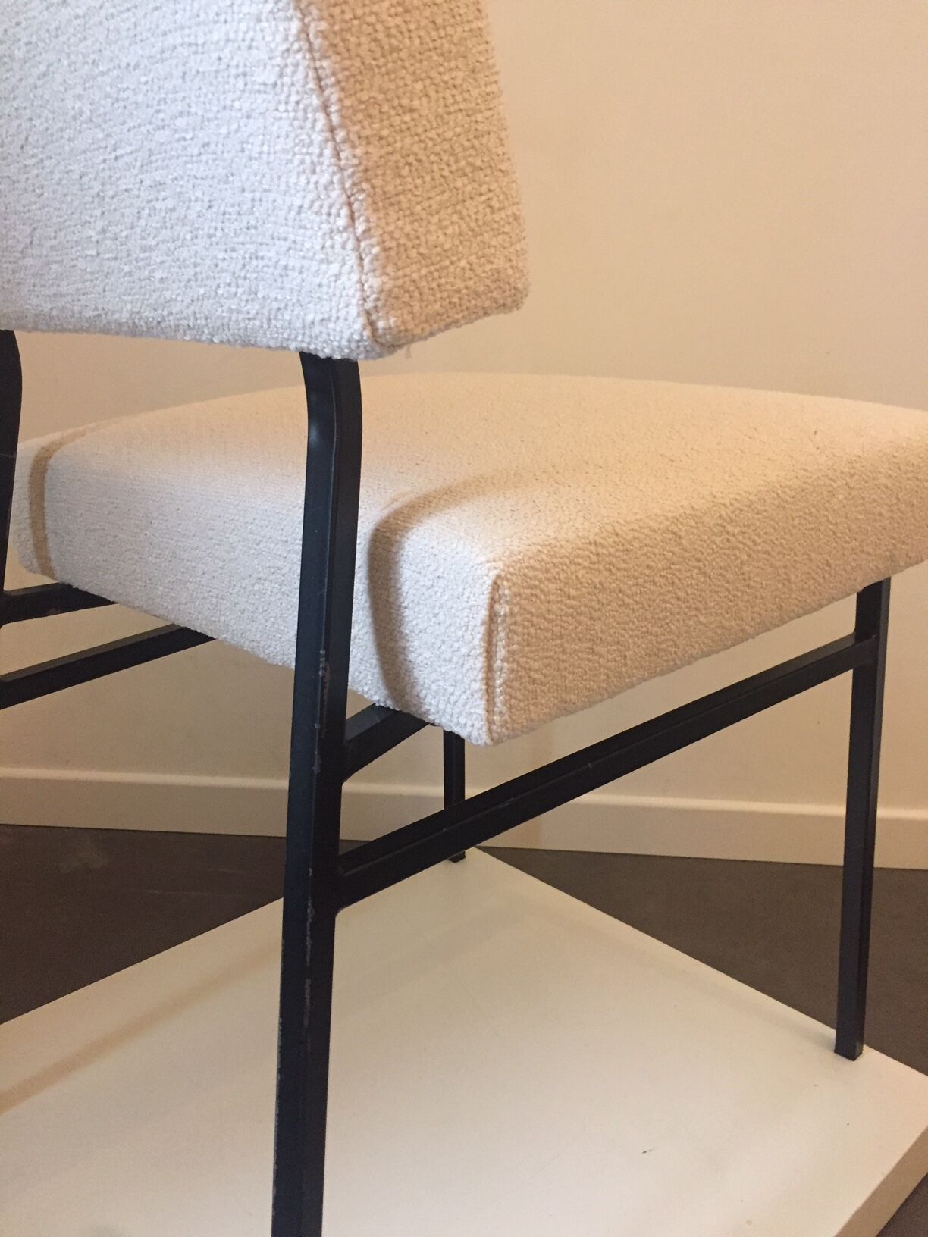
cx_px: 464
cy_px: 618
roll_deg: +0.7
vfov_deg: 61.7
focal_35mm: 29
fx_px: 1037
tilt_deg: -16.8
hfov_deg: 48.2
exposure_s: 1/33
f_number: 2.2
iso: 250
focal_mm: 4.15
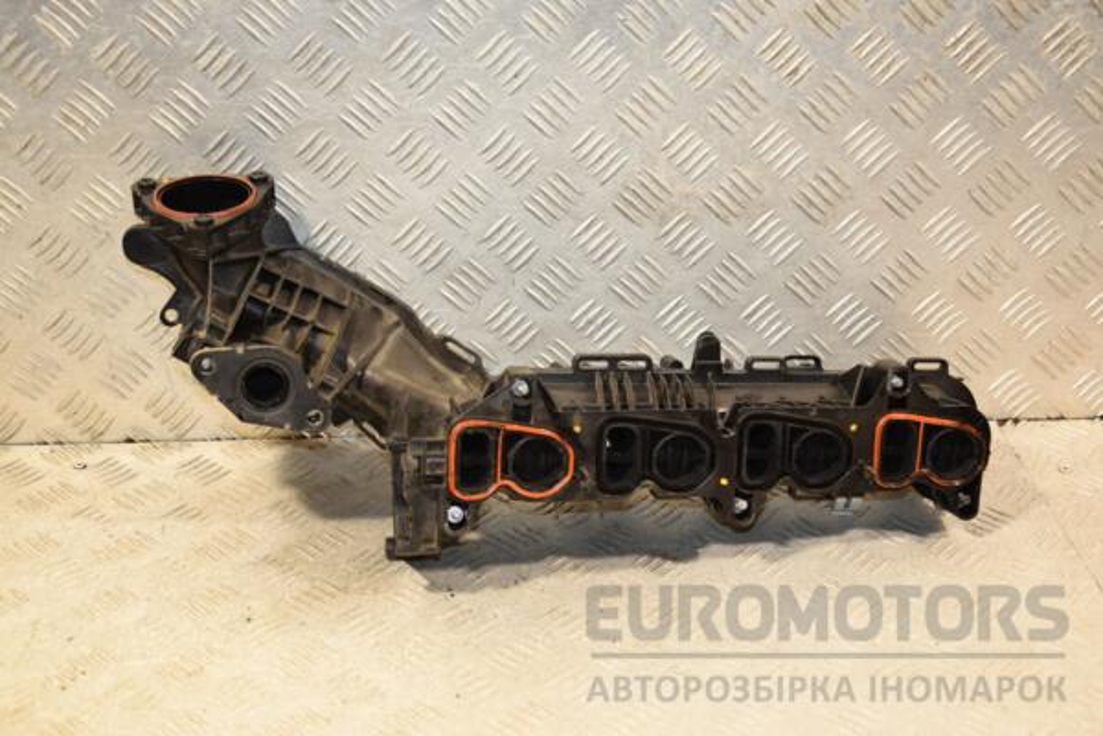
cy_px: 368
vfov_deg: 26.5
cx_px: 552
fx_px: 1562
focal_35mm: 51
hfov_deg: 38.9
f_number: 5
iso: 800
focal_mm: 34
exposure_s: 1/200
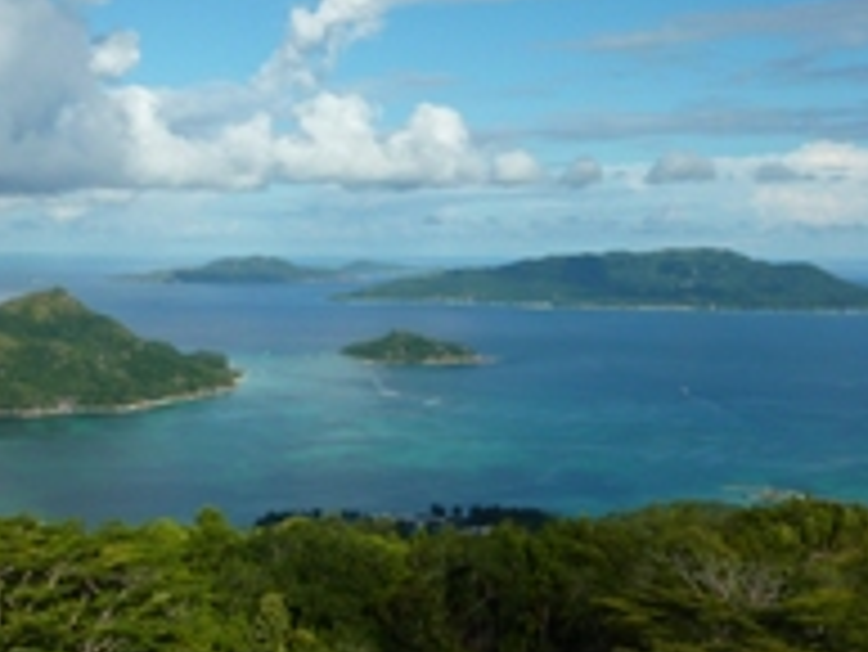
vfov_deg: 24.1
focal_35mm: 60
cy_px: 130
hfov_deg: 31.6
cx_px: 220
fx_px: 1505
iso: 80
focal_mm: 4.7
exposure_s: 1/640
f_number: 5.6
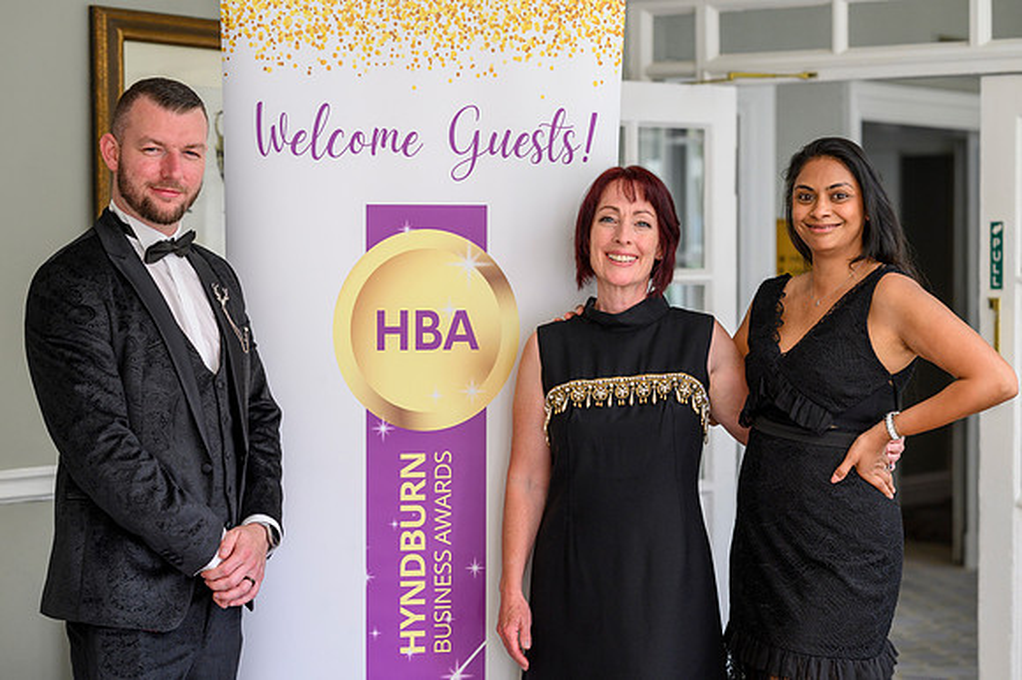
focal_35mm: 90
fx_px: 2544
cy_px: 352
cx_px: 513
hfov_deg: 22.7
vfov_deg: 15.2
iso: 800
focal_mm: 85
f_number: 3.5
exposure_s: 1/250
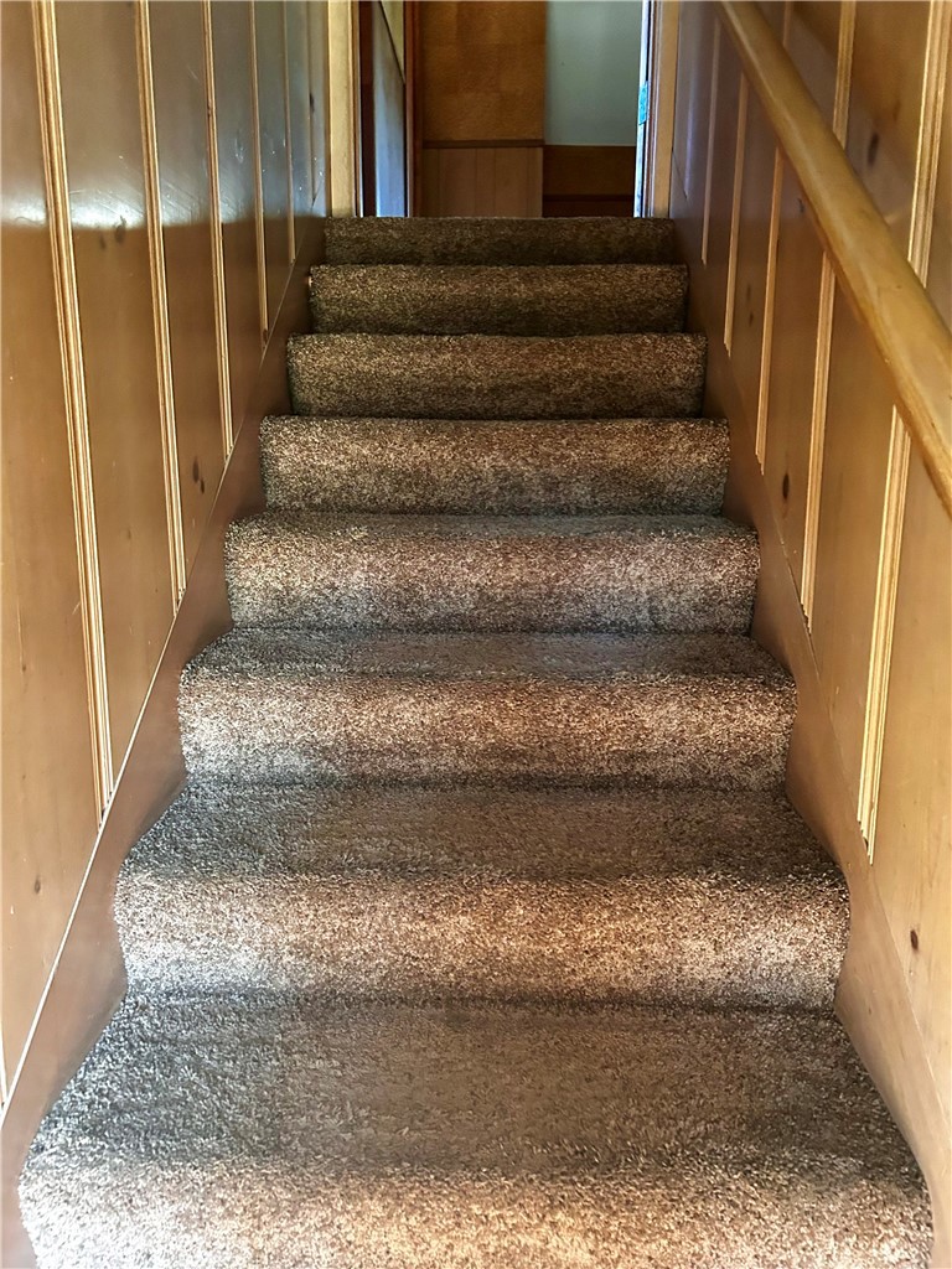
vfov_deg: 67.3
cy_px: 634
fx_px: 953
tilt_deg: -12.0
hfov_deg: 53.1
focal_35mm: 26
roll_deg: +0.0
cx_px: 476
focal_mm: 5.7
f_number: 1.5
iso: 640
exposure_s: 1/39
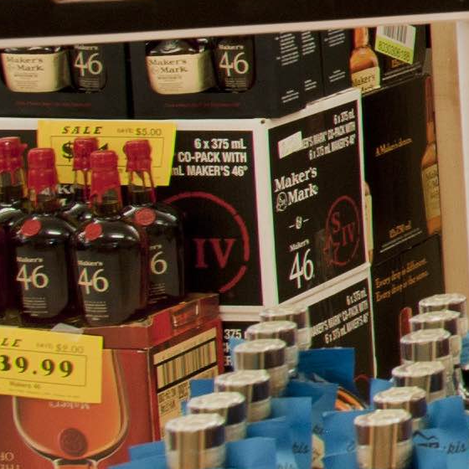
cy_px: -134
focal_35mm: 155
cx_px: 1579
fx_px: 2376
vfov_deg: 11.0
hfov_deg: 8.6
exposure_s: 1/10
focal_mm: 24
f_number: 7.1
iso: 400
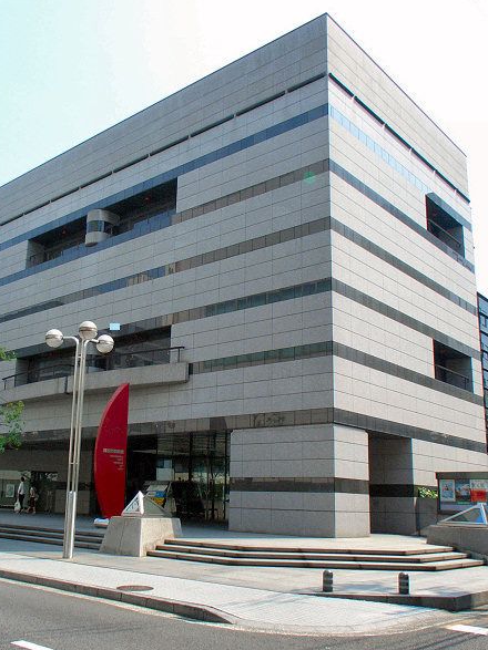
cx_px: 115
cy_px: 327
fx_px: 846
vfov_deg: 42.1
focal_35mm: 45
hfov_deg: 31.5
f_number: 4
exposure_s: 1/640
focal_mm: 7.1
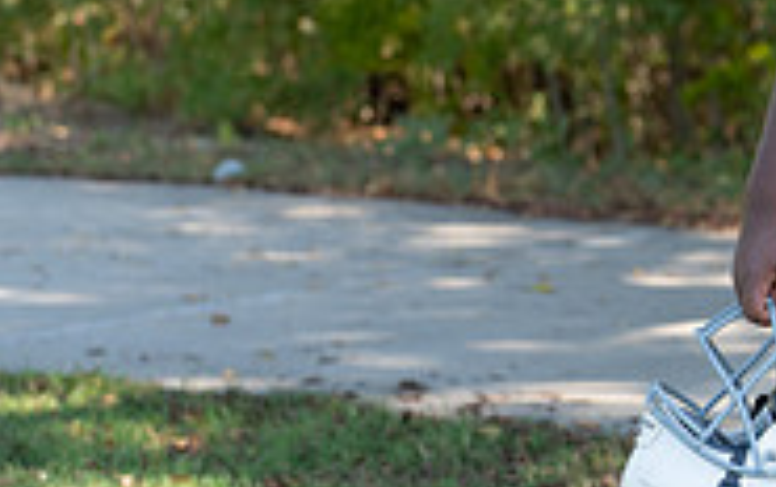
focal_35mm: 187
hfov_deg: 10.9
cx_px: 1097
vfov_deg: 7.0
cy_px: 203
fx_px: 3958
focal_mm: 50
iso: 100
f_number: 2.8
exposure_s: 1/400
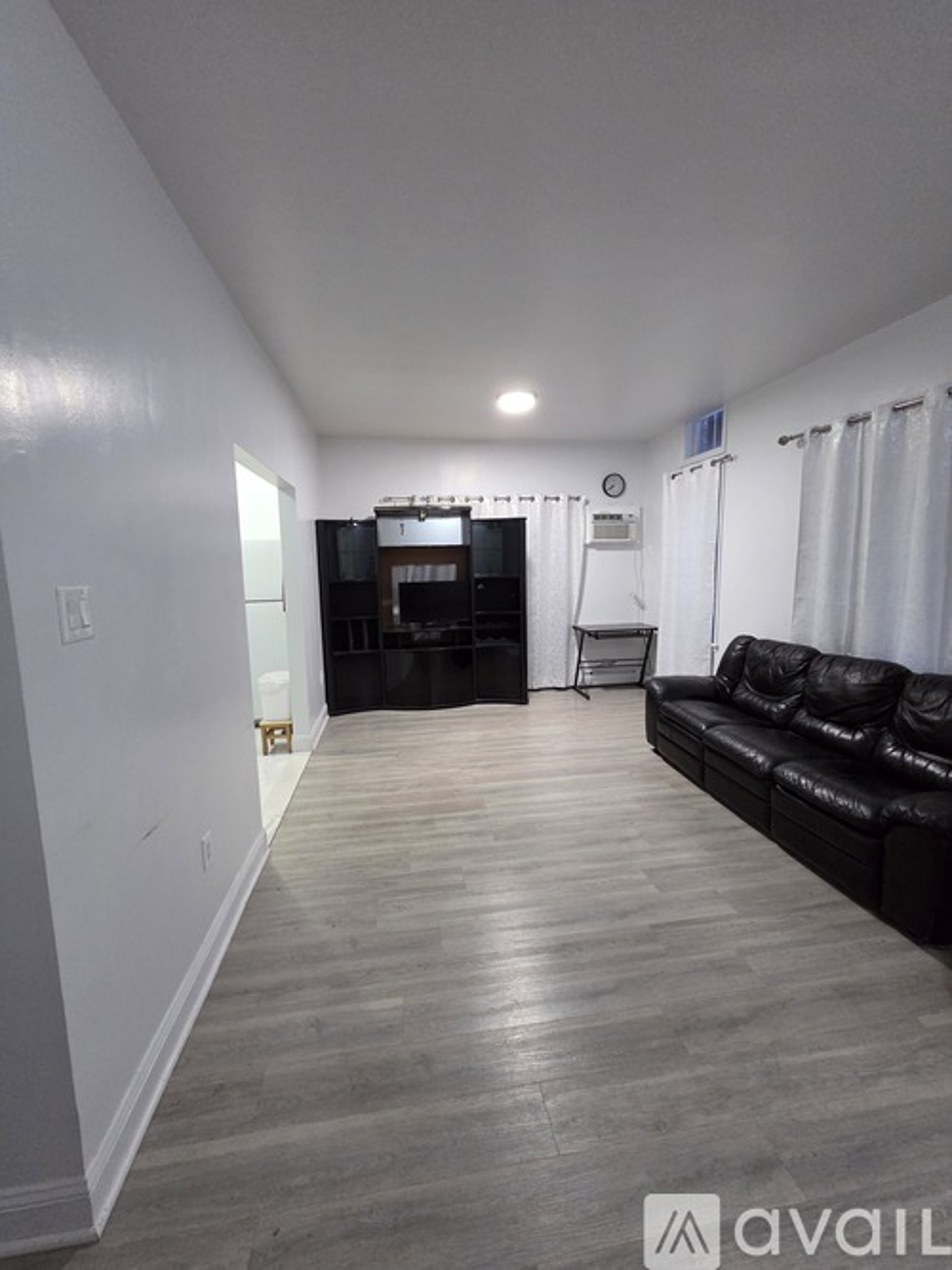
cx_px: 476
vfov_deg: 106.2
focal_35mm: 13
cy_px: 635
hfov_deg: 89.9
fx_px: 477
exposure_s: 1/60
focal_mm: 2.2
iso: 800
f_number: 2.2
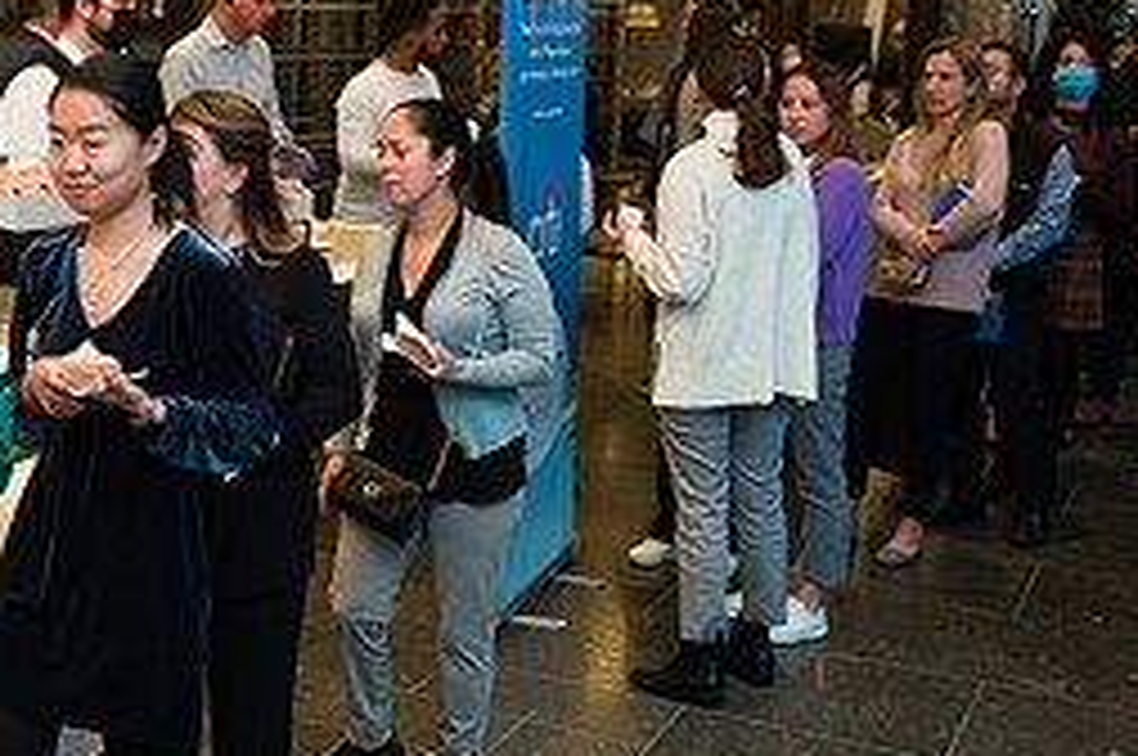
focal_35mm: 55
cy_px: 279
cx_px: 117
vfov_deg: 24.5
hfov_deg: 34.3
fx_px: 1736
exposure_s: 1/200
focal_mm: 24
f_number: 3.2
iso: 400
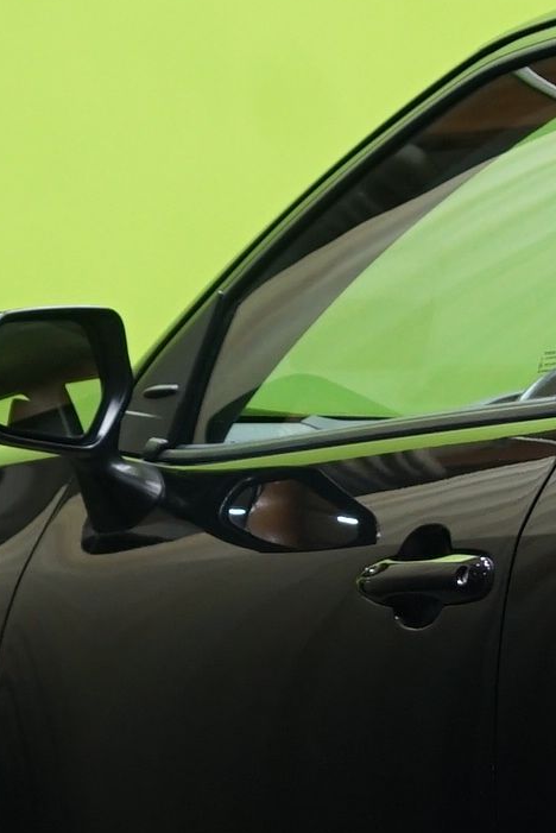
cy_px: 725
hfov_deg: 4.4
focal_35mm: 303
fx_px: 7012
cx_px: 1373
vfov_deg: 6.8
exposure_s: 1/20
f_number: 5
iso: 800
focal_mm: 54
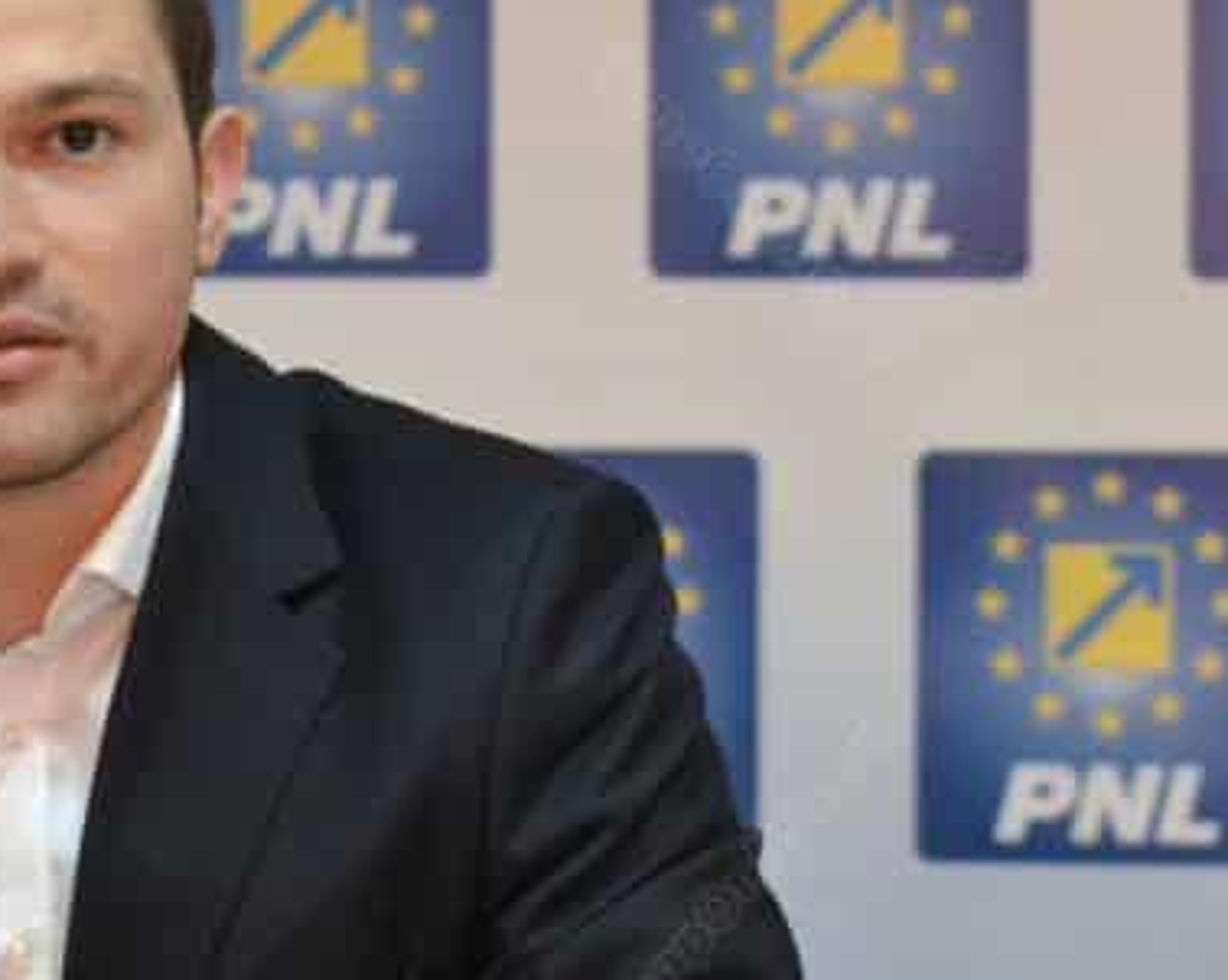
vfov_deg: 8.5
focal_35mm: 182
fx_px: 6609
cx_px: 124
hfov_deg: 10.6
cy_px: 537
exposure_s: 1/80
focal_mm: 70
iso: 3200
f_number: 4.5
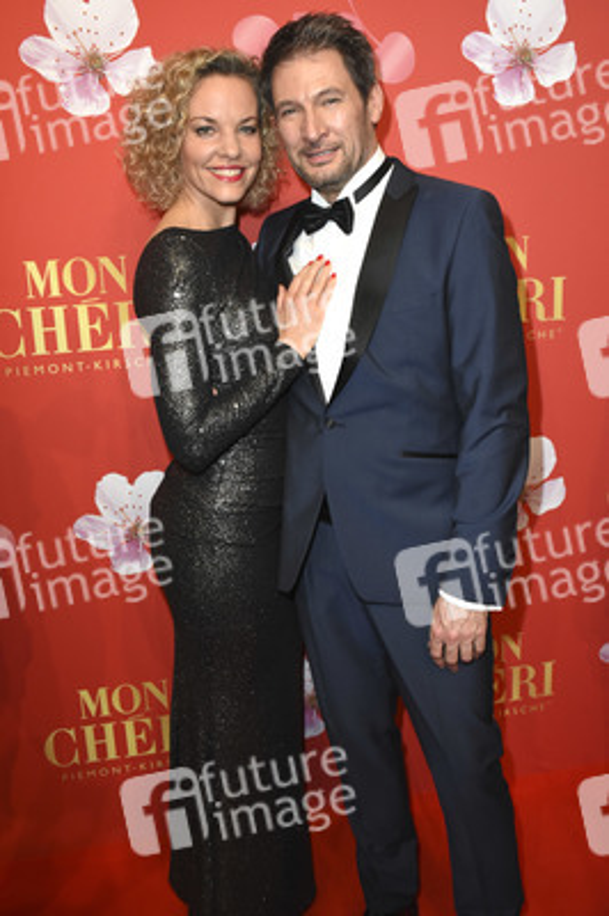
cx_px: 304
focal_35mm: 33
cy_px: 458
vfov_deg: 57.3
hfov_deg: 39.9
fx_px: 839
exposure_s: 1/160
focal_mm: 22
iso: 1600
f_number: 6.3
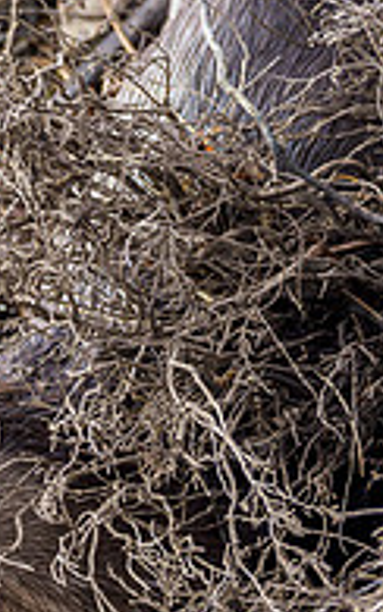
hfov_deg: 0.7
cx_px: -126
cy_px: 446
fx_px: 32810
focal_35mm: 1966
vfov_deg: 1.1
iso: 640
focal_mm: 300
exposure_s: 1/250
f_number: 4.5
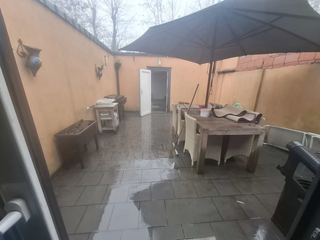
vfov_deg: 89.9
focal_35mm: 13
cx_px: 160
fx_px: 120
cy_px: 120
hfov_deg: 106.2
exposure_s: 1/60
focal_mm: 1.74
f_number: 2.2
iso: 40
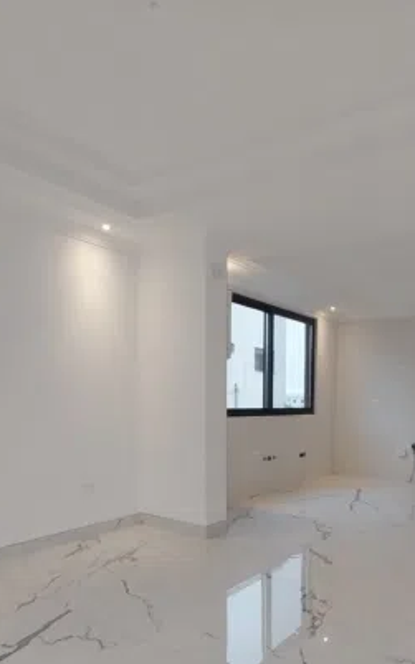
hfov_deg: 48.6
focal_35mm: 24
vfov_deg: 73.0
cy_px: 432
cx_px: 322
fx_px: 435
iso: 100
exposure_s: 1/50
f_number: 2.2
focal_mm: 1.3
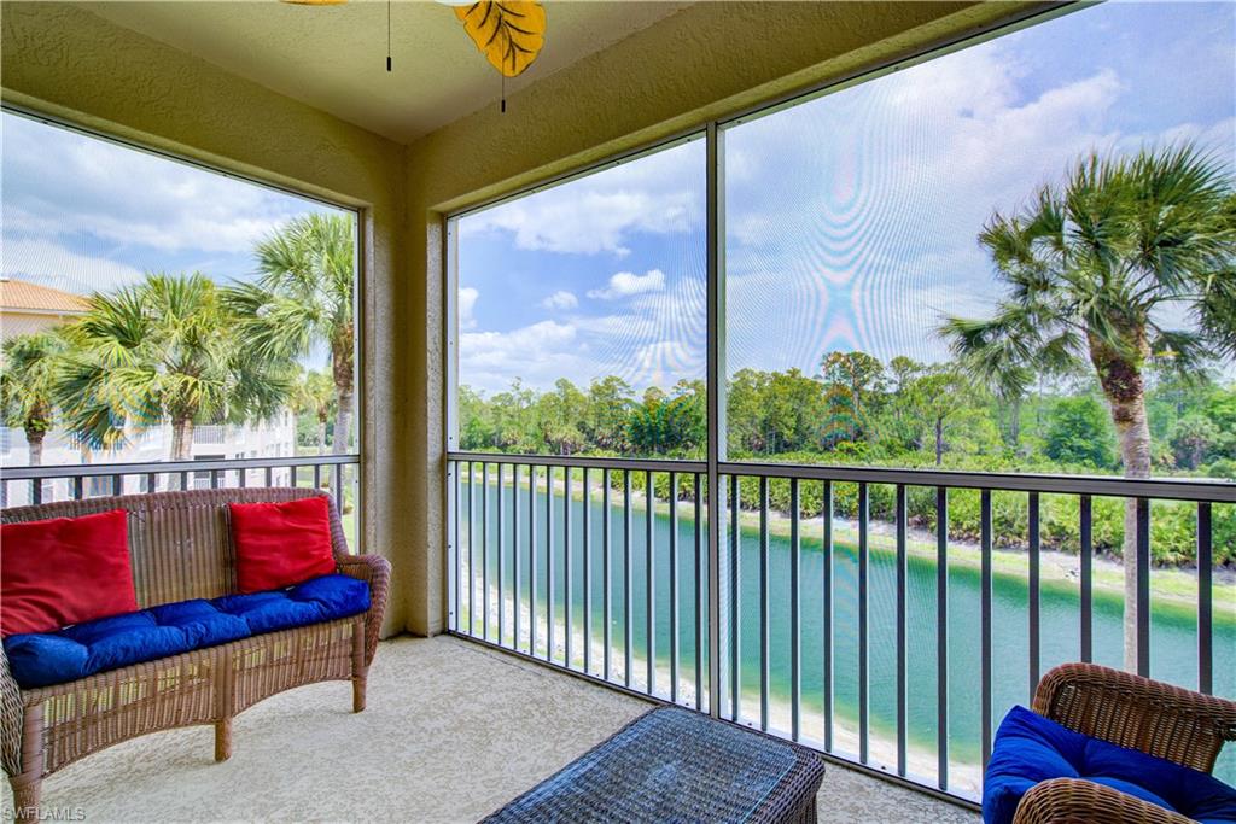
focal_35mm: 16
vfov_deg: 73.8
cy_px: 412
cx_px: 618
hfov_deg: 96.7
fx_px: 549
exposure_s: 1/30
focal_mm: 16
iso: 100
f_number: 8
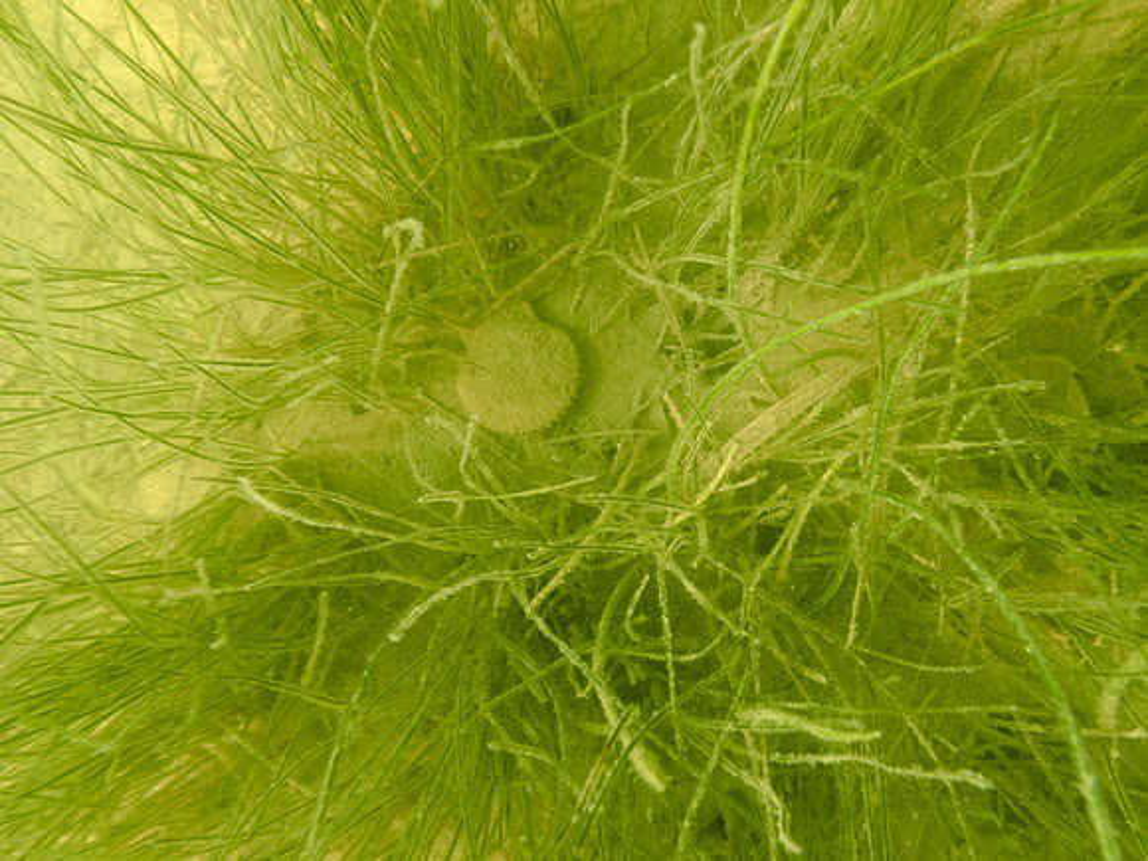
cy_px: 430
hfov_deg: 69.4
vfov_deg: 54.9
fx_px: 829
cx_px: 574
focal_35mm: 25
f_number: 2.8
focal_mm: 4.5
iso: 100
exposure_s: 1/100
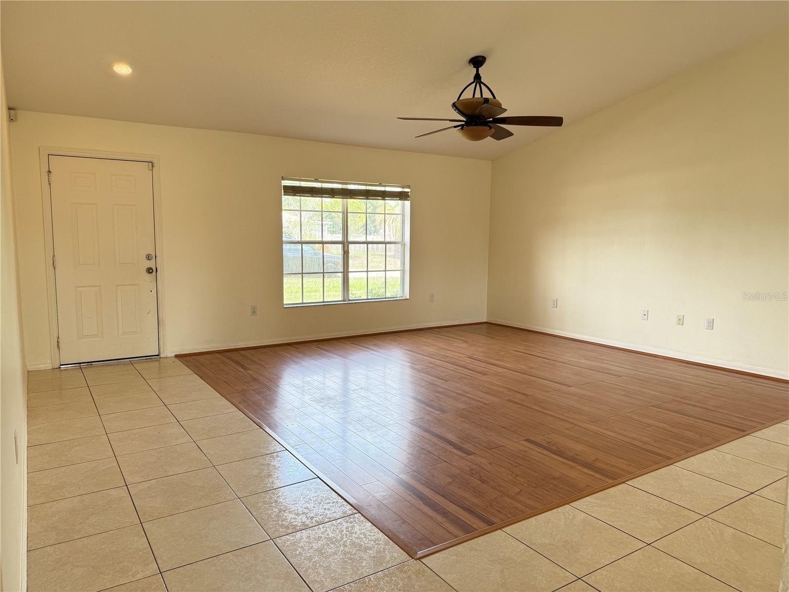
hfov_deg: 71.6
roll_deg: -0.3
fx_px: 547
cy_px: 296
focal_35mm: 24
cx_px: 394
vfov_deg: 56.8
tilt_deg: -5.4
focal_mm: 6.76
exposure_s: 1/133
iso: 80
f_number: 1.78
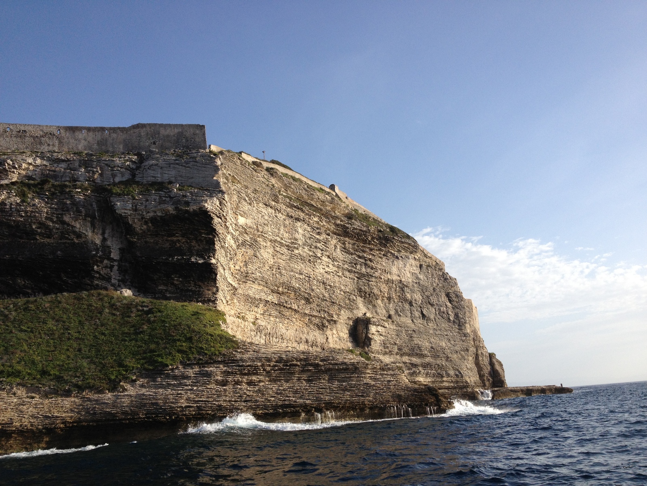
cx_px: 324
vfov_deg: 40.7
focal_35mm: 35
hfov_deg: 52.6
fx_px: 654
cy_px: 243
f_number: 2.4
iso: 64
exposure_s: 1/1727
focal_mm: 4.28
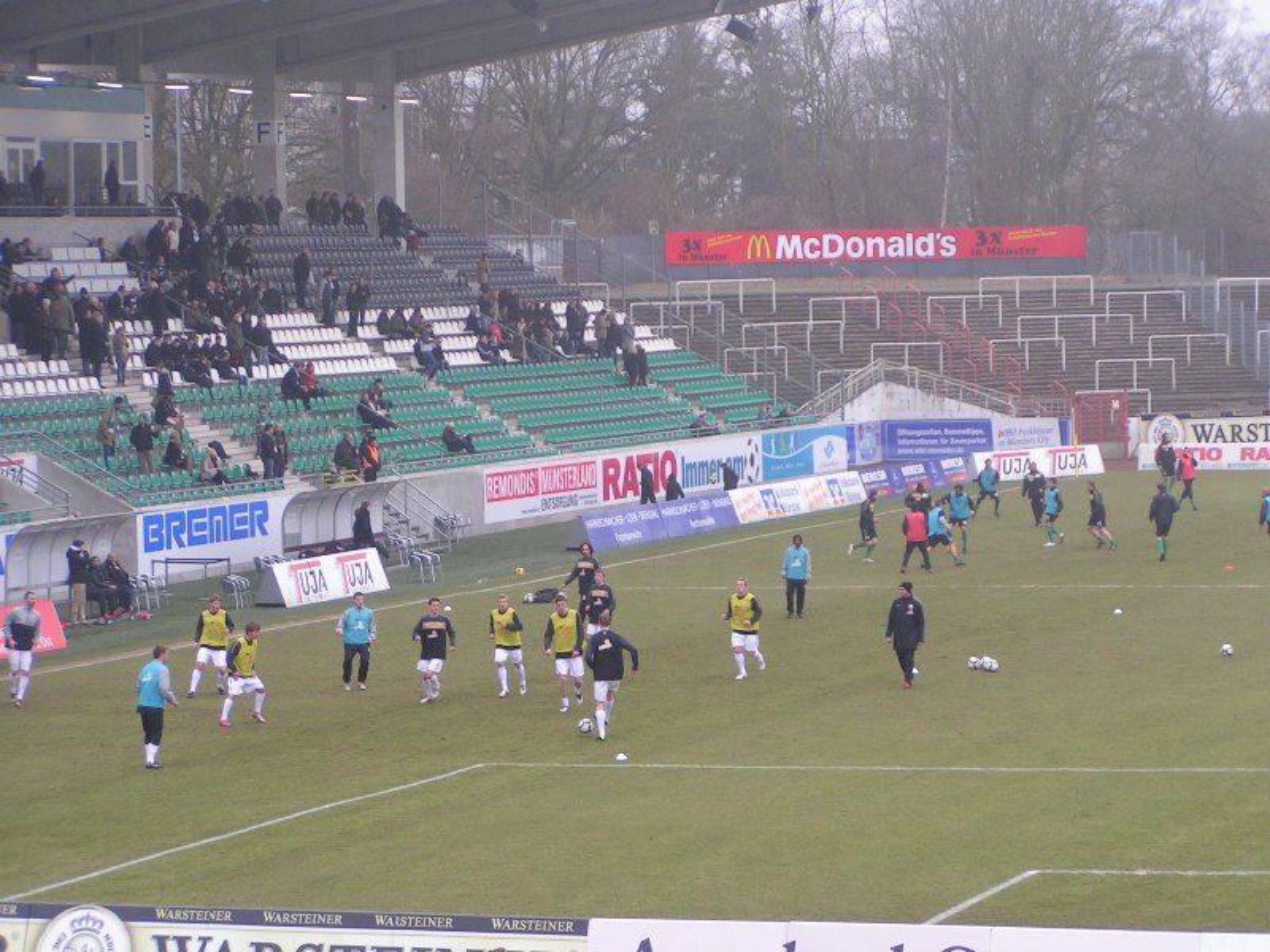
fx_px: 4806
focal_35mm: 131
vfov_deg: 11.3
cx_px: 635
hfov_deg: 15.1
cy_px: 476
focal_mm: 20
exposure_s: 1/160
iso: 80
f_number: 3.5
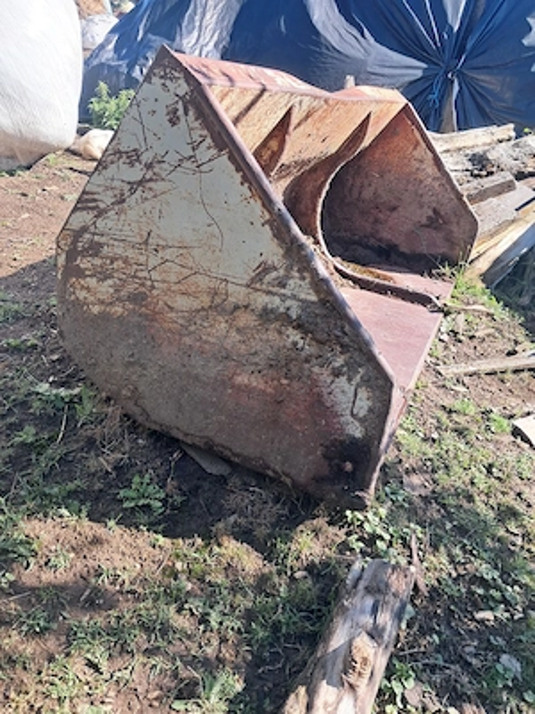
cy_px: 357
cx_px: 268
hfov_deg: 51.4
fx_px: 556
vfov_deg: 65.3
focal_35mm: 27
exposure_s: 1/204
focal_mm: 4
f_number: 1.8
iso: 50
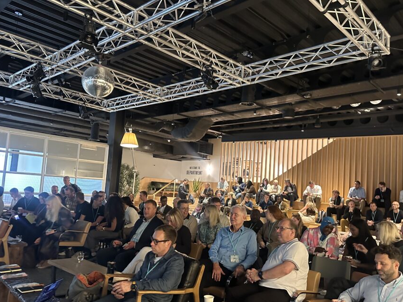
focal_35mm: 29
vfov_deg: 48.2
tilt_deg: +5.7
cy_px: 160
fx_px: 338
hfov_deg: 61.6
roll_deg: -3.8
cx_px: 208
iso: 1000
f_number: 1.78
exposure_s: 1/33
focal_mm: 6.86
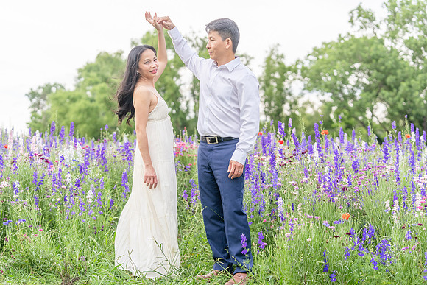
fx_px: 830
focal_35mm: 70
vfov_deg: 19.5
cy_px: 142
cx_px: 214
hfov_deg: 28.8
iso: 640
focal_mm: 70
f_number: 3.2
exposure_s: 1/1250
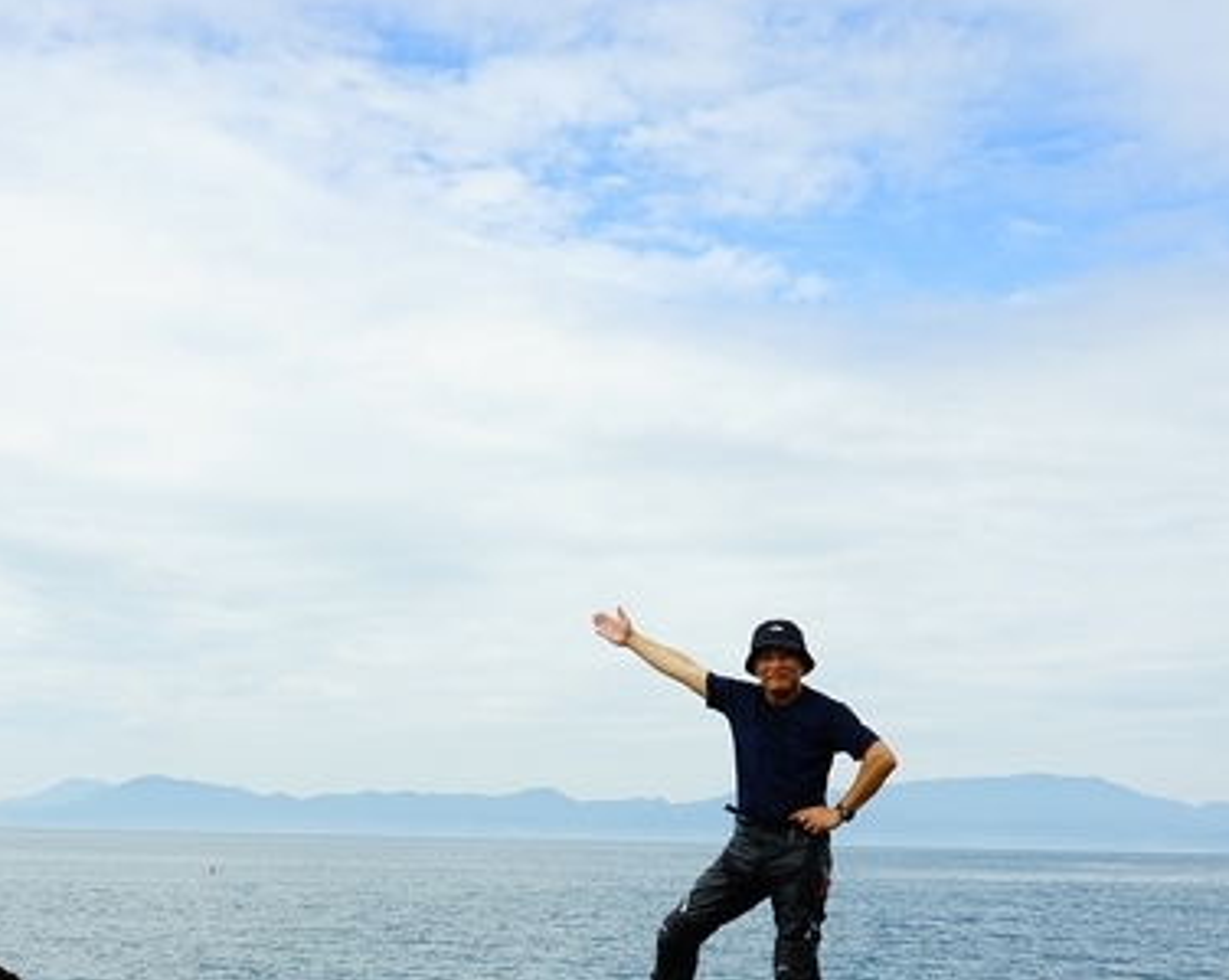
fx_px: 1744
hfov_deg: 38.7
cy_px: 836
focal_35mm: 48
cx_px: 513
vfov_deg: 30.3
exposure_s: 1/125
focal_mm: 24
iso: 100
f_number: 11
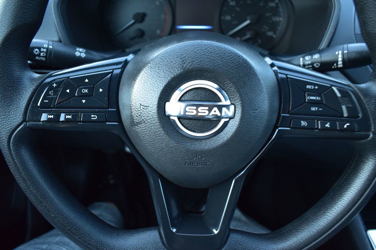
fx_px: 282
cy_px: 125
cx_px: 188
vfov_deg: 47.9
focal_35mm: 27
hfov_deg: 67.4
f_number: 3.5
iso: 1600
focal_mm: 18
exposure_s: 1/5
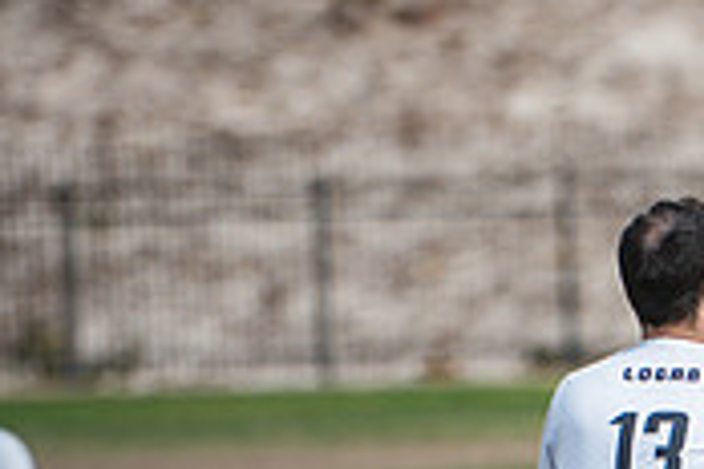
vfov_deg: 1.8
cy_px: 715
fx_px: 15057
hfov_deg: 2.7
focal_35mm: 770
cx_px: 1337
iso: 160
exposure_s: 1/4000
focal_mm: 200
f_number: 3.2
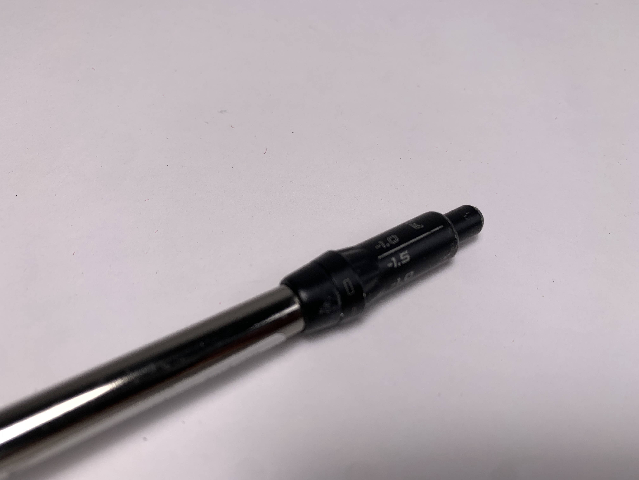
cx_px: 320
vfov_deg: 53.1
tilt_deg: -51.7
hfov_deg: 67.3
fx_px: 480
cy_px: 240
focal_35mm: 26
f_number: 1.8
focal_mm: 4.25
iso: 25
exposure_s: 1/505
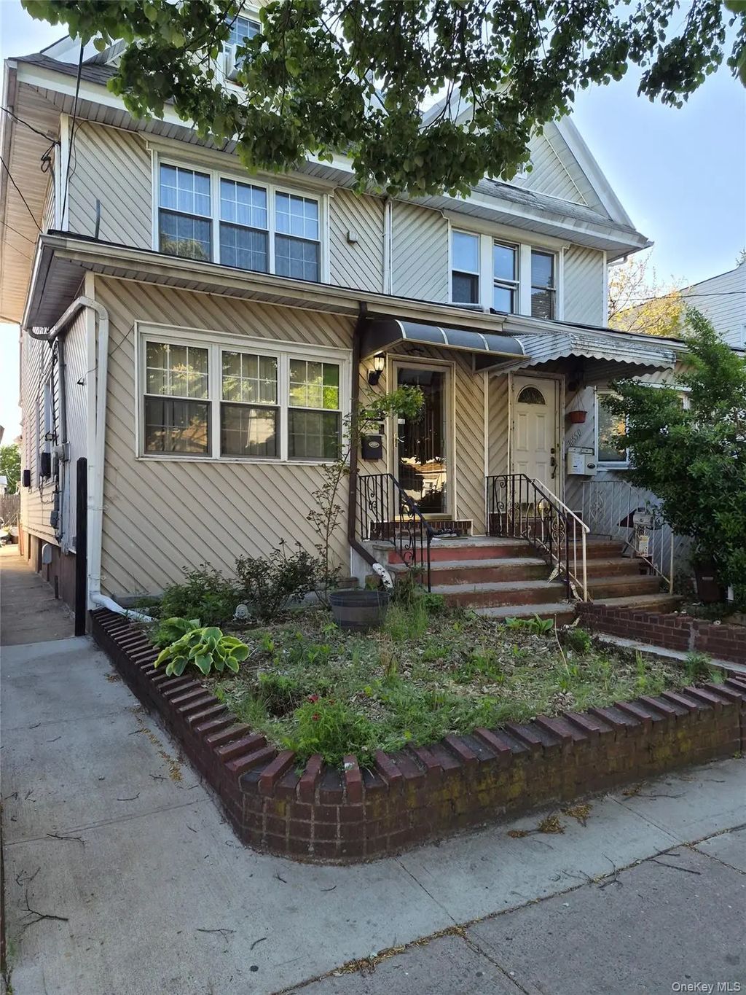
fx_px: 661
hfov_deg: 58.9
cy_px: 498
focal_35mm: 23
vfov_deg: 73.9
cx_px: 373
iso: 80
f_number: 1.8
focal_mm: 5.4
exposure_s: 1/2112
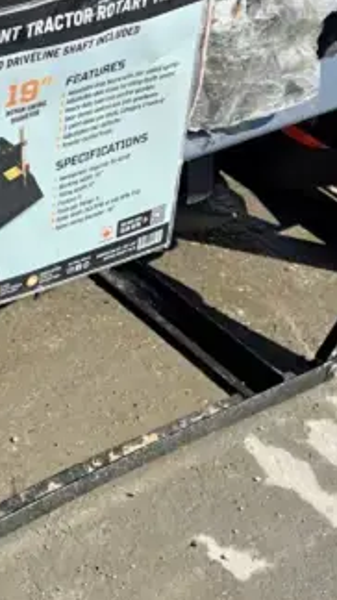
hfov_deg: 13.8
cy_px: 196
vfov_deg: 25.2
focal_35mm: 84
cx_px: -104
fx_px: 1336
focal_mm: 5.7
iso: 50
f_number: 1.5
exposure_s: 1/3704
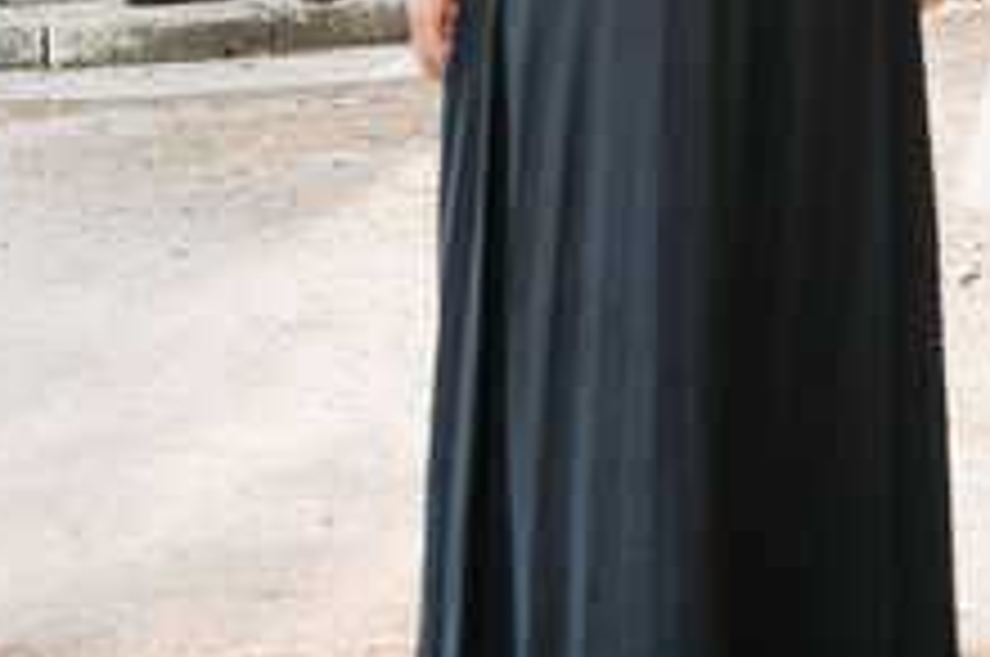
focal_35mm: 187
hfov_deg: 11.0
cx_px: 195
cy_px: -677
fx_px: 5135
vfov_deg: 7.1
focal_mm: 37.7
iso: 125
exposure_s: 1/640
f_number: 2.8
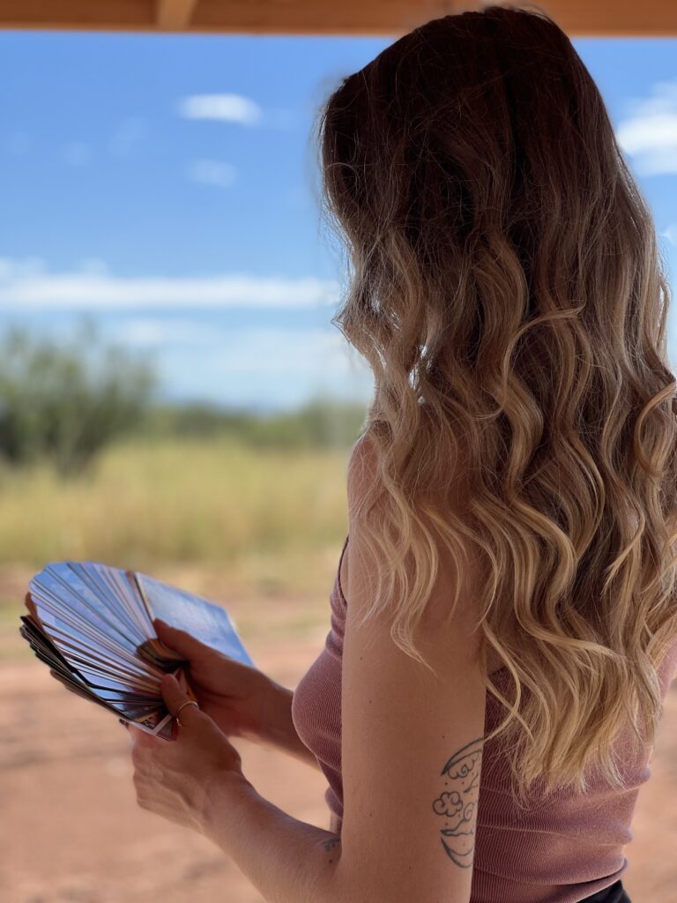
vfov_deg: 25.3
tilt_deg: -0.3
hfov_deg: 19.1
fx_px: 2008
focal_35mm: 77
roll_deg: +0.0
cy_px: 452
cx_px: 338
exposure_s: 1/595
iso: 32
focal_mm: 9
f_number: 2.8
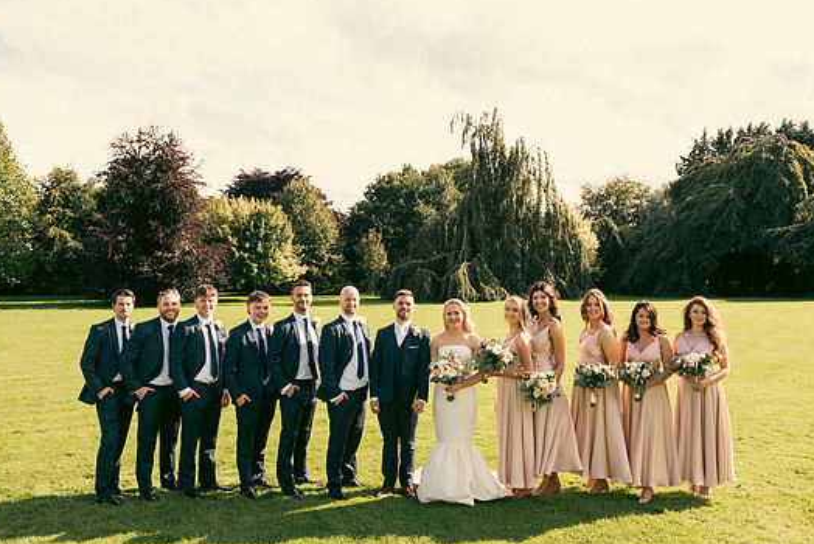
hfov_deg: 60.3
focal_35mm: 31
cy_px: 265
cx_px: 409
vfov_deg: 42.4
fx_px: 701
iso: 100
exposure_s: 1/320
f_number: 5
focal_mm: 28
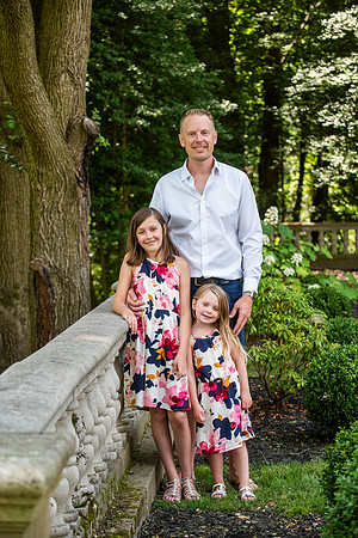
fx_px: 1283
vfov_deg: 23.6
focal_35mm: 86
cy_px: 269
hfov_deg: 15.9
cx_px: 179
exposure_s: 1/500
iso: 800
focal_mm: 86
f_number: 5
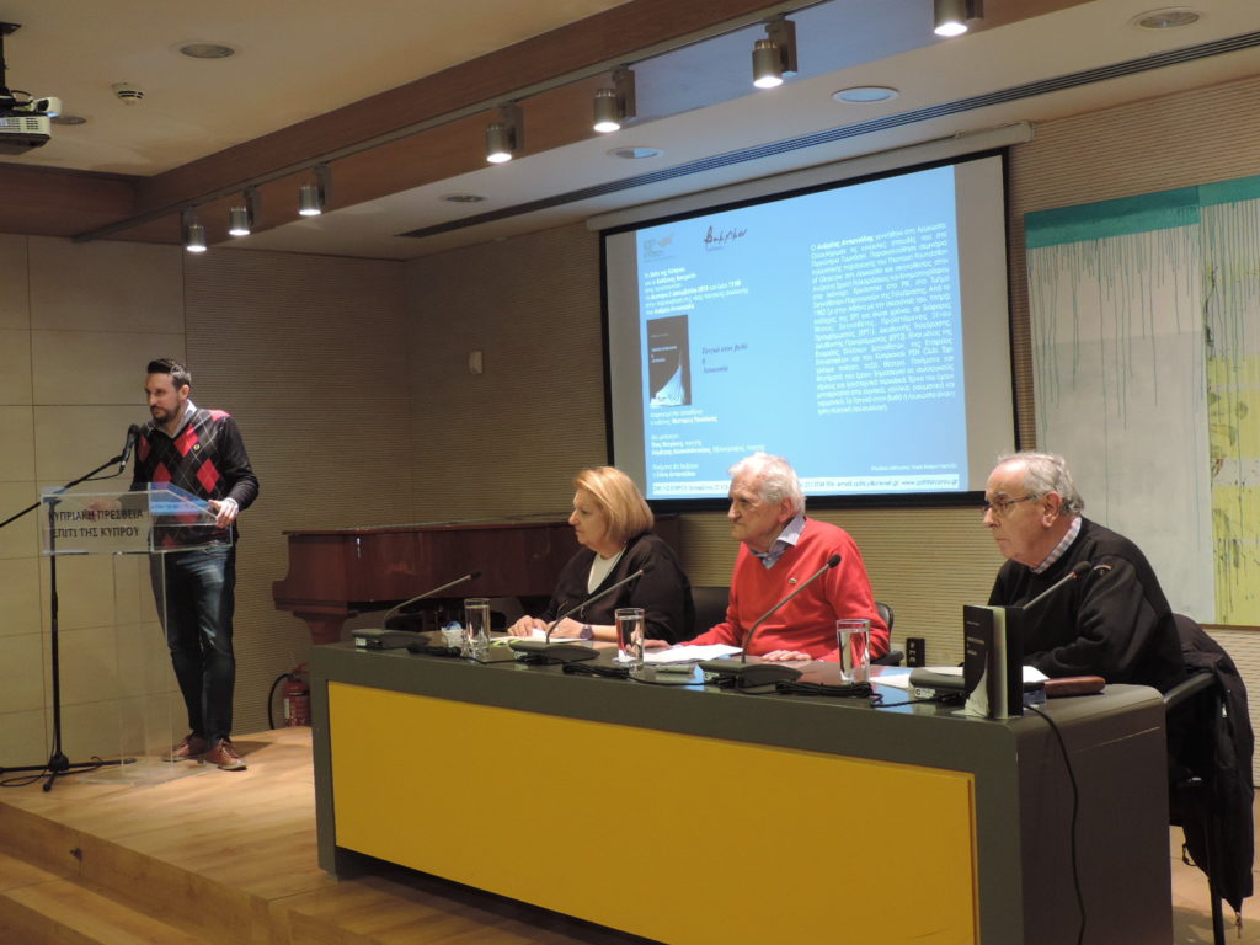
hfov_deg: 43.9
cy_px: 472
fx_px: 1565
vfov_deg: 33.6
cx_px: 630
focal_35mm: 43
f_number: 3.4
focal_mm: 7.6
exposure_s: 1/20
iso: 400
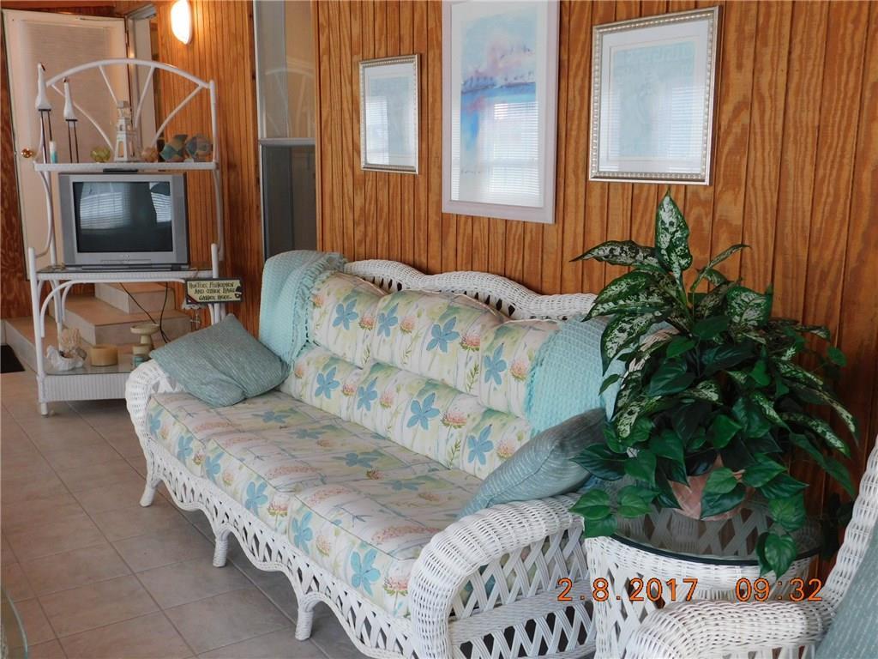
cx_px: 439
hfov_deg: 51.4
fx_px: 913
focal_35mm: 36
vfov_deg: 39.7
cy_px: 330
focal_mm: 6.3
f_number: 3.5
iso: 220
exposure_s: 1/30
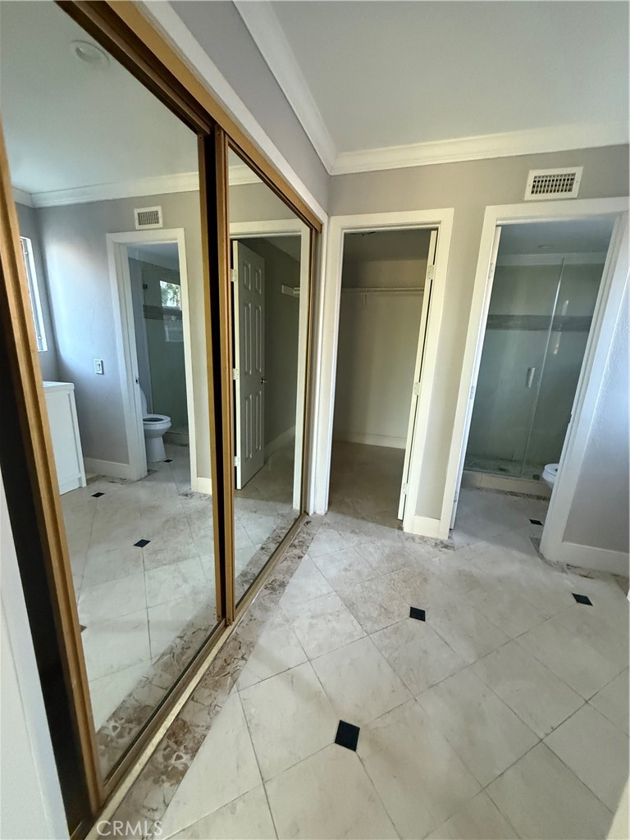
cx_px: 315
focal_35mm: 14
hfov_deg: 85.7
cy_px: 420
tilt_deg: -11.5
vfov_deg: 102.1
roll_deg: -3.5
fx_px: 340
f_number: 2.2
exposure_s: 1/60
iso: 640
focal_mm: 2.22
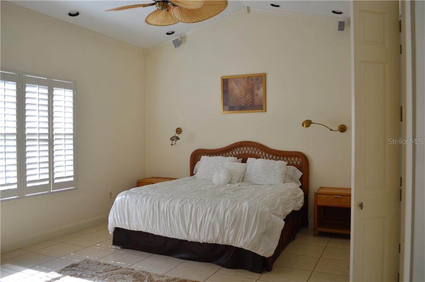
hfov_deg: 62.0
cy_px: 141
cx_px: 212
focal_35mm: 30
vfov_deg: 43.5
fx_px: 354
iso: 400
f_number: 4
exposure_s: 1/60
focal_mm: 20
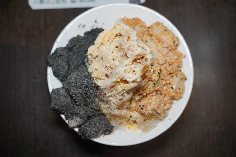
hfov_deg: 54.4
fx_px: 229
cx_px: 118
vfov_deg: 37.9
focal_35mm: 35
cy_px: 78
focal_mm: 35
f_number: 4
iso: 160
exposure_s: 1/60
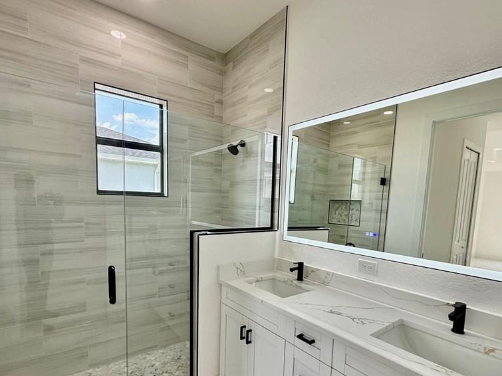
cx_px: 261
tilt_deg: -5.1
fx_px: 275
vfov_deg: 67.9
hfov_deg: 84.6
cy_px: 229
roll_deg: -1.8
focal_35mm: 19
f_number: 2.2
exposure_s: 1/134
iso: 64
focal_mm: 2.22
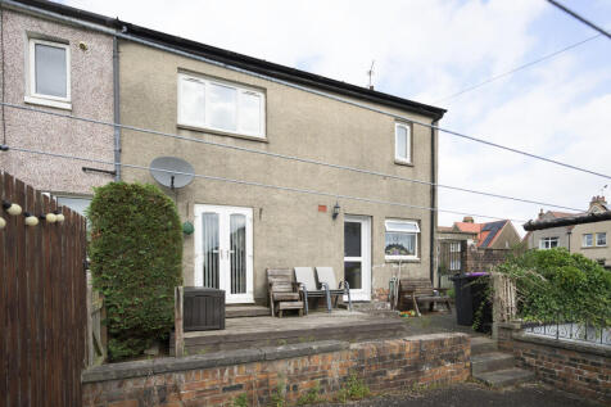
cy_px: 204
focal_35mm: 17
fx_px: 288
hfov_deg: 93.3
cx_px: 306
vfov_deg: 70.4
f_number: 4
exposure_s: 1/1000
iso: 320
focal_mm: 17
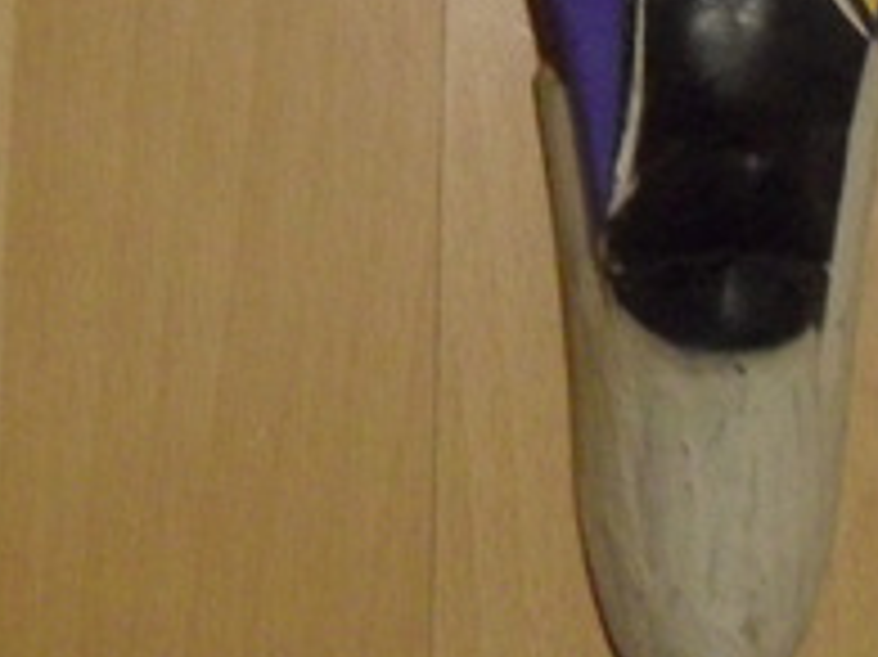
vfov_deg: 12.2
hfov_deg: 16.8
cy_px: -238
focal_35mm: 117
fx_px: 2966
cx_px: 594
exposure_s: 1/15
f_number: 2.8
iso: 400
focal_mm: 6.3
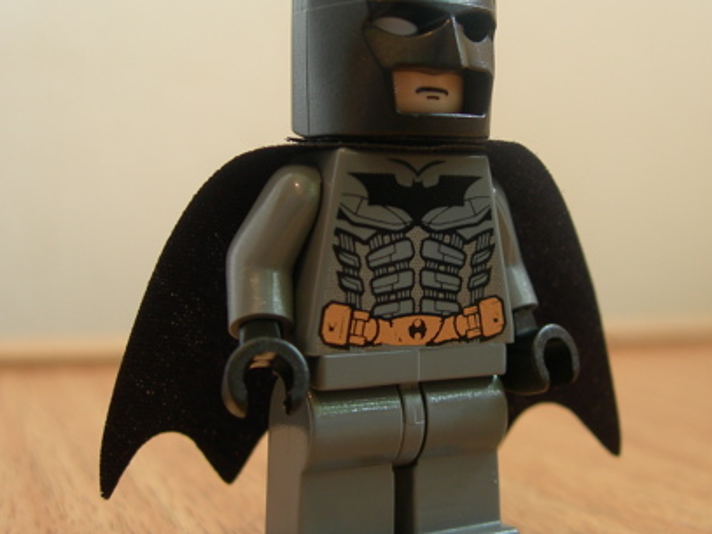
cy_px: 238
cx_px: 411
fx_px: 1151
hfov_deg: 34.3
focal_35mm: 56
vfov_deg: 26.1
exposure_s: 1/6
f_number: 2.8
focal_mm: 7.8
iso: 50
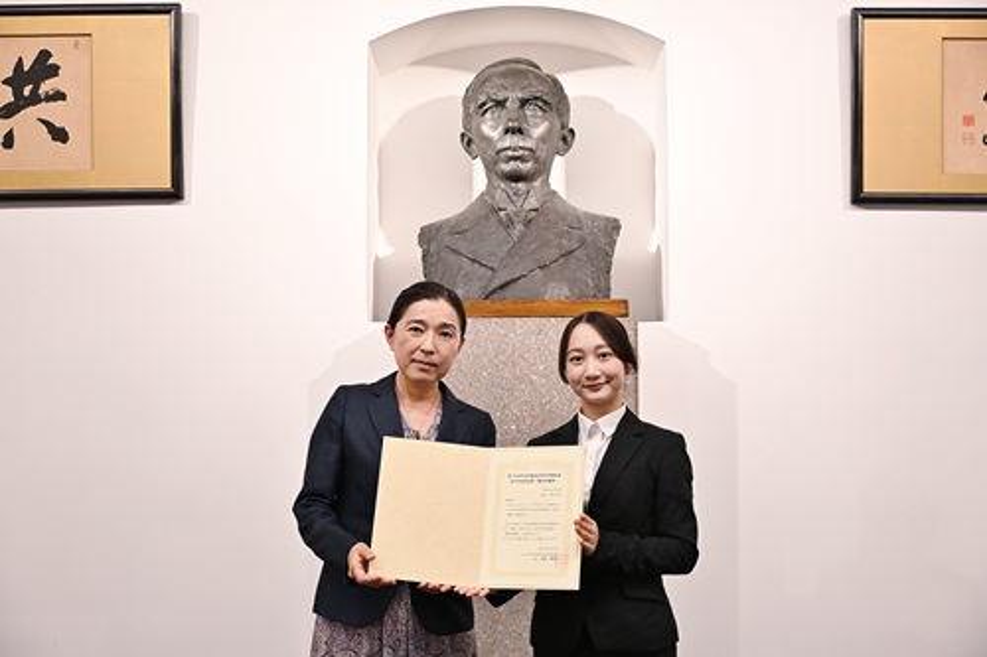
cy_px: 328
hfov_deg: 39.6
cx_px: 494
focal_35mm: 50
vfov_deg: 27.0
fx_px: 1370
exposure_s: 1/60
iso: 1100
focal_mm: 50
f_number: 5.6
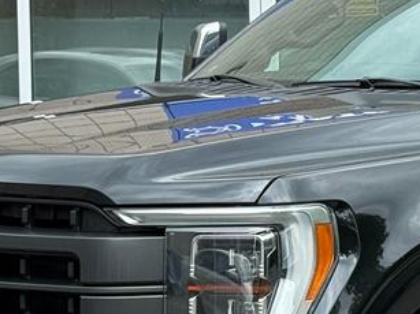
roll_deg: +1.0
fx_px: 2426
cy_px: 117
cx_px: 583
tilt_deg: -1.6
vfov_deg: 7.4
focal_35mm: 200
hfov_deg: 9.7
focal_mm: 6.76
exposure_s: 1/570
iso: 64
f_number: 1.78
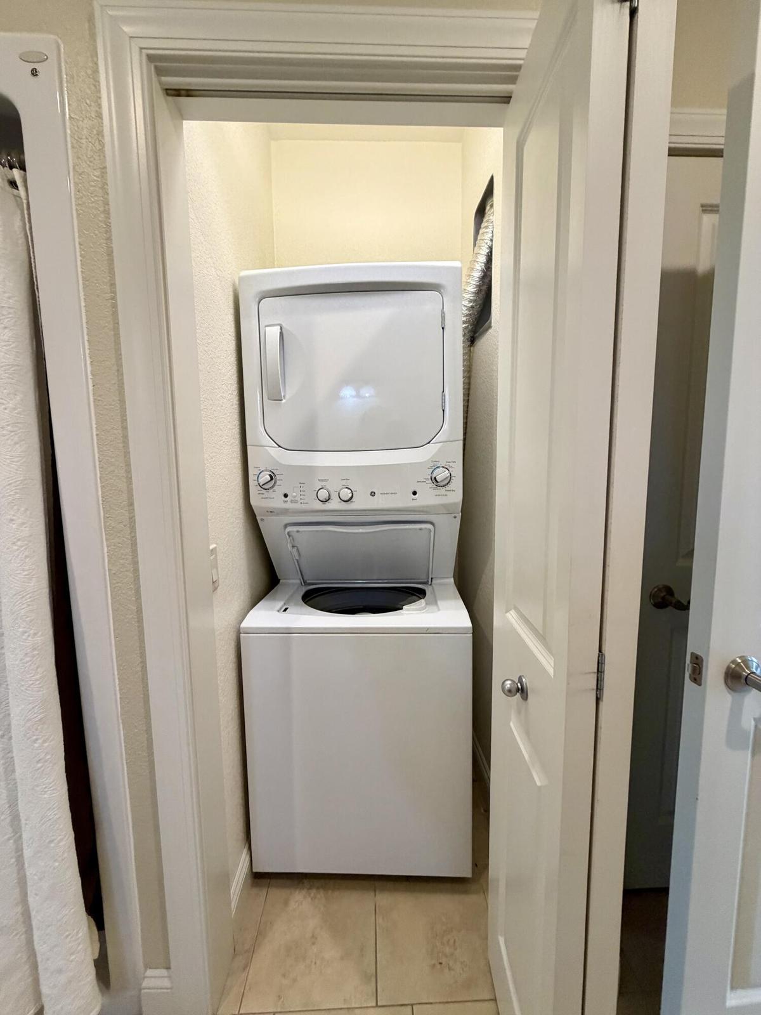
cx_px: 380
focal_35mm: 14
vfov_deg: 102.1
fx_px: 410
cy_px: 508
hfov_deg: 85.7
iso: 320
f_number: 2.2
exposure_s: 1/120
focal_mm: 2.22
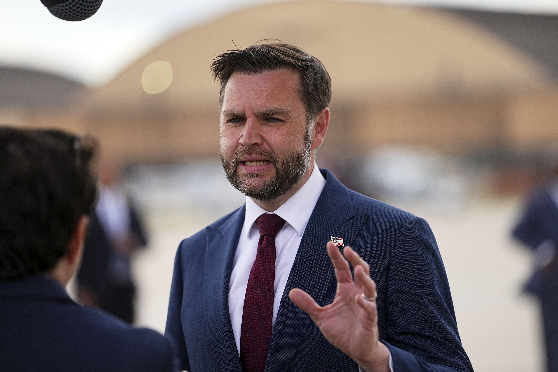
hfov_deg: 10.9
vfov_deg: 7.3
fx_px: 2914
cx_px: 279
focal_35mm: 188
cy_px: 186
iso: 125
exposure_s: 1/1250
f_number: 2.8
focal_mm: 188
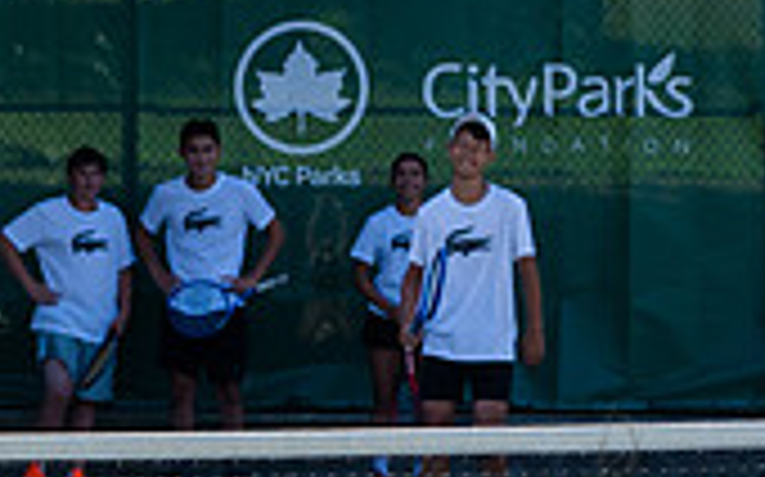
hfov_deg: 6.0
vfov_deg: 3.8
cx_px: -184
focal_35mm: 347
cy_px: 380
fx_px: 7230
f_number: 4
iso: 200
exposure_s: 1/640
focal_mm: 70
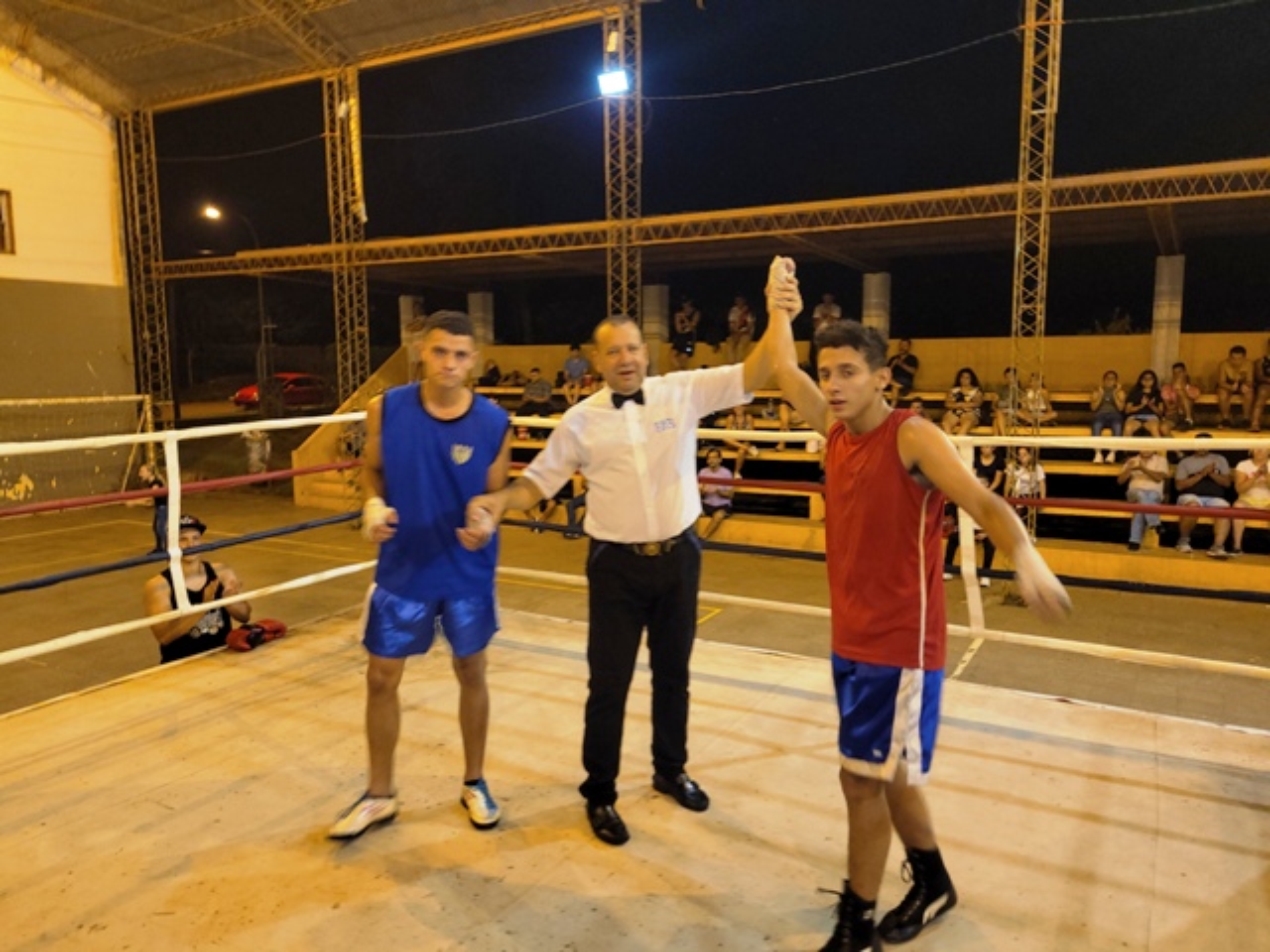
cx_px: 635
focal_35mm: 26
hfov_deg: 67.3
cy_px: 476
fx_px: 954
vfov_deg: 53.1
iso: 125
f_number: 1.8
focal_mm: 5.4
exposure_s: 1/25
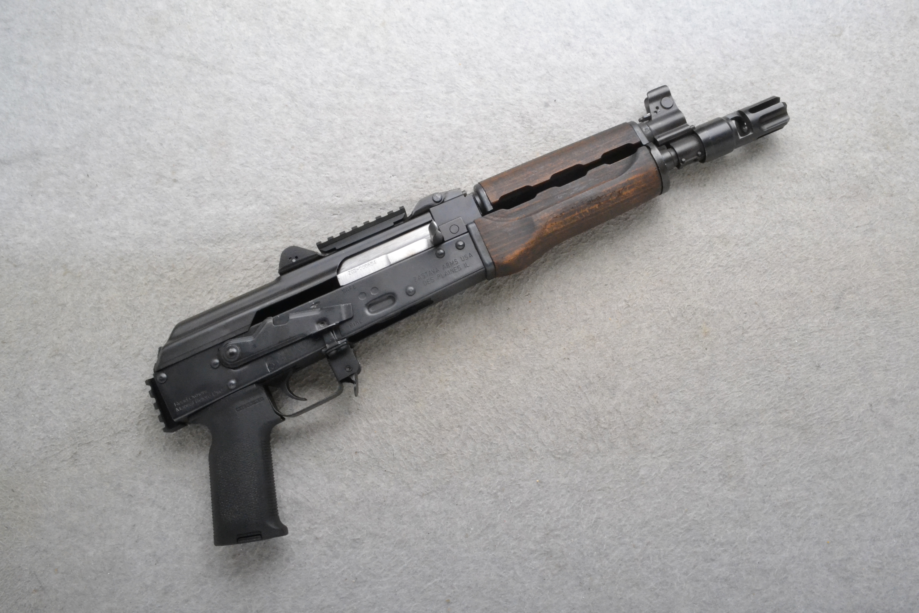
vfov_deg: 43.6
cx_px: 460
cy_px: 306
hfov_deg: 61.9
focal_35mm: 30
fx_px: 766
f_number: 20
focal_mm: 20
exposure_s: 1/125
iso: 3200
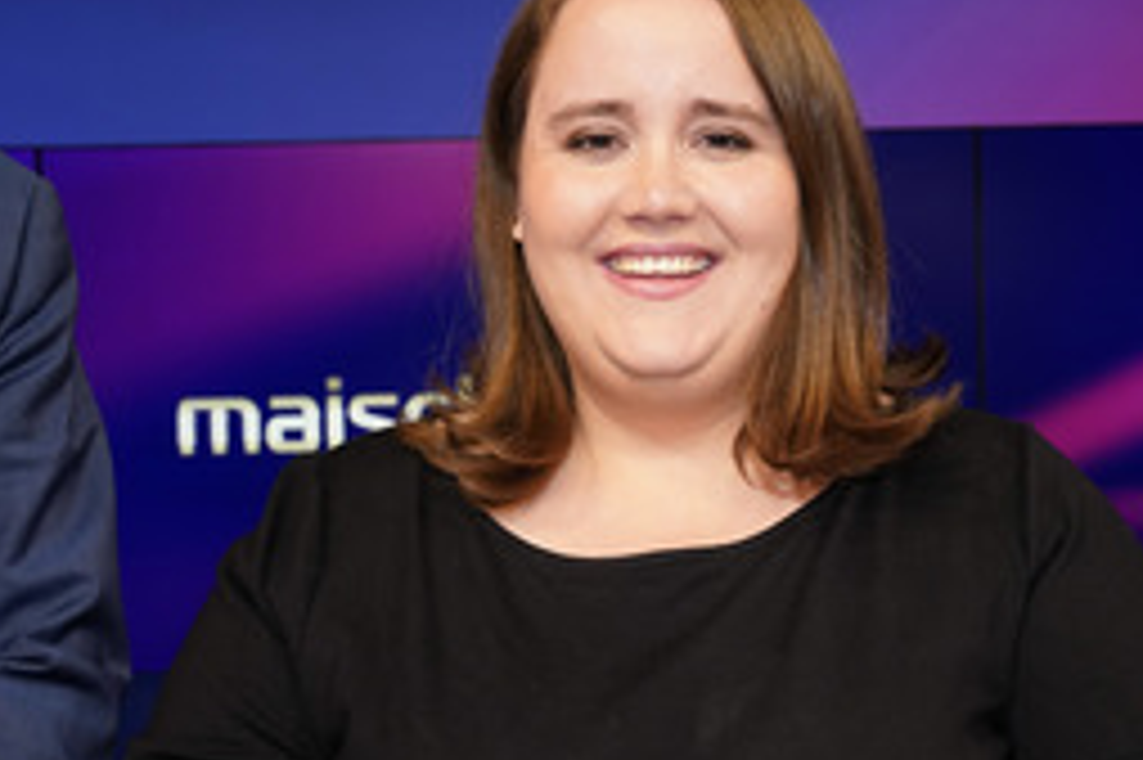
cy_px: 522
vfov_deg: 24.4
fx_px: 1745
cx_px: 682
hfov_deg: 36.1
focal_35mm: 55
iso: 2000
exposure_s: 1/125
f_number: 5
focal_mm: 31
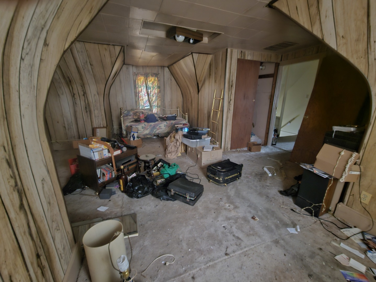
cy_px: 141
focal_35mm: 13
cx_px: 188
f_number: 2.2
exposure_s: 1/8
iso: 800
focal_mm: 2.2
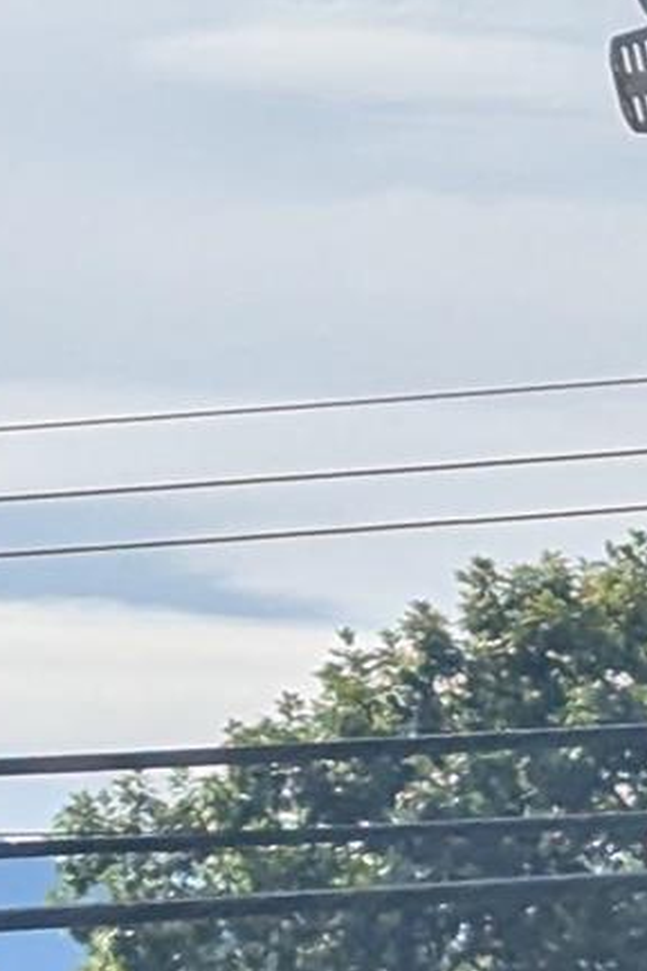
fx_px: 9543
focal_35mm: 354
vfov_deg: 5.8
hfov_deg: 3.7
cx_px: 2368
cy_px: 1277
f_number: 1.85
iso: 46
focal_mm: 6.81
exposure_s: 1/3623
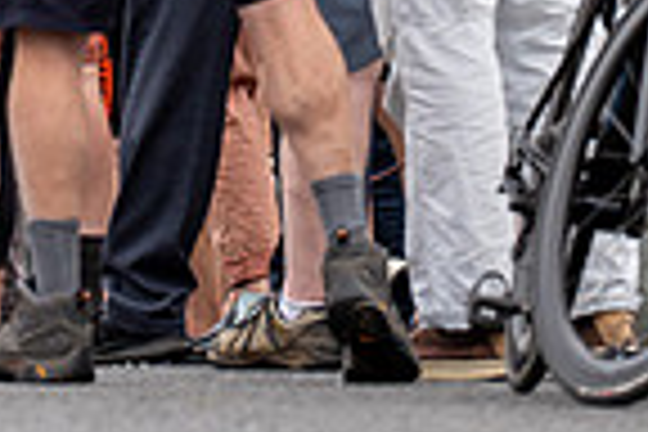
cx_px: -468
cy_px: -303
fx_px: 13985
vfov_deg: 1.8
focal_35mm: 777
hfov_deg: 2.6
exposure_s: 1/1000
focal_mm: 167
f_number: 3.5
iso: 320
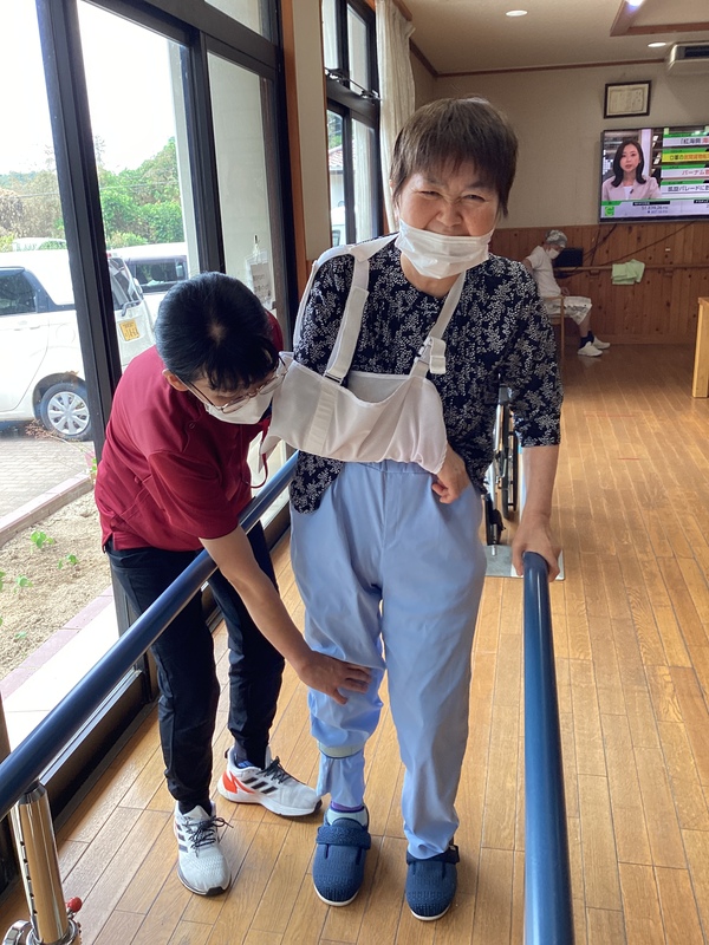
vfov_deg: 58.4
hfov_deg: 45.4
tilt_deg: -17.3
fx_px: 847
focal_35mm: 31
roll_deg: +2.0
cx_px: 354
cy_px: 472
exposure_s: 1/100
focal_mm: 3.3
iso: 50
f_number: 2.4
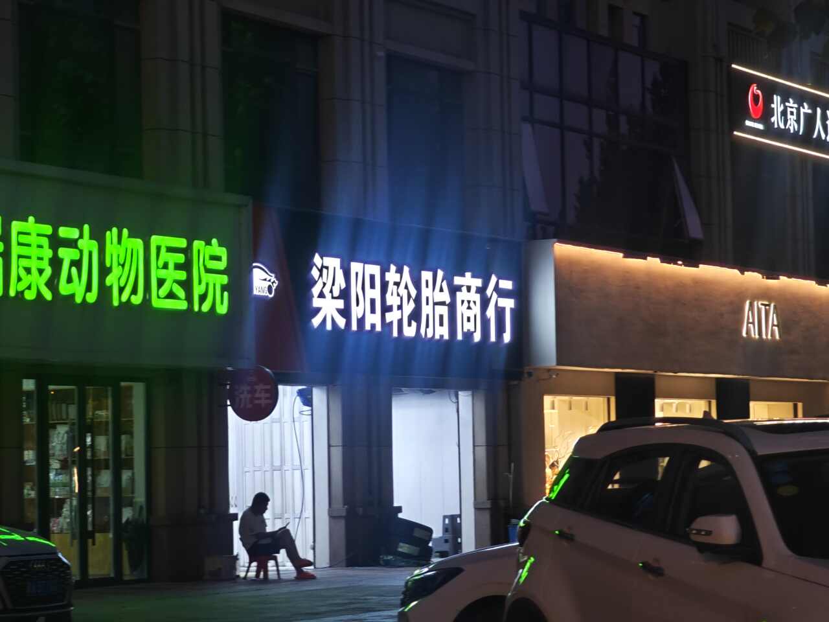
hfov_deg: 18.2
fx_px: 2586
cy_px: 311
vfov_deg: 13.7
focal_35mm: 108
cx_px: 414
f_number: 1.8
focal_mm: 12.28
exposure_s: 1/100
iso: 800
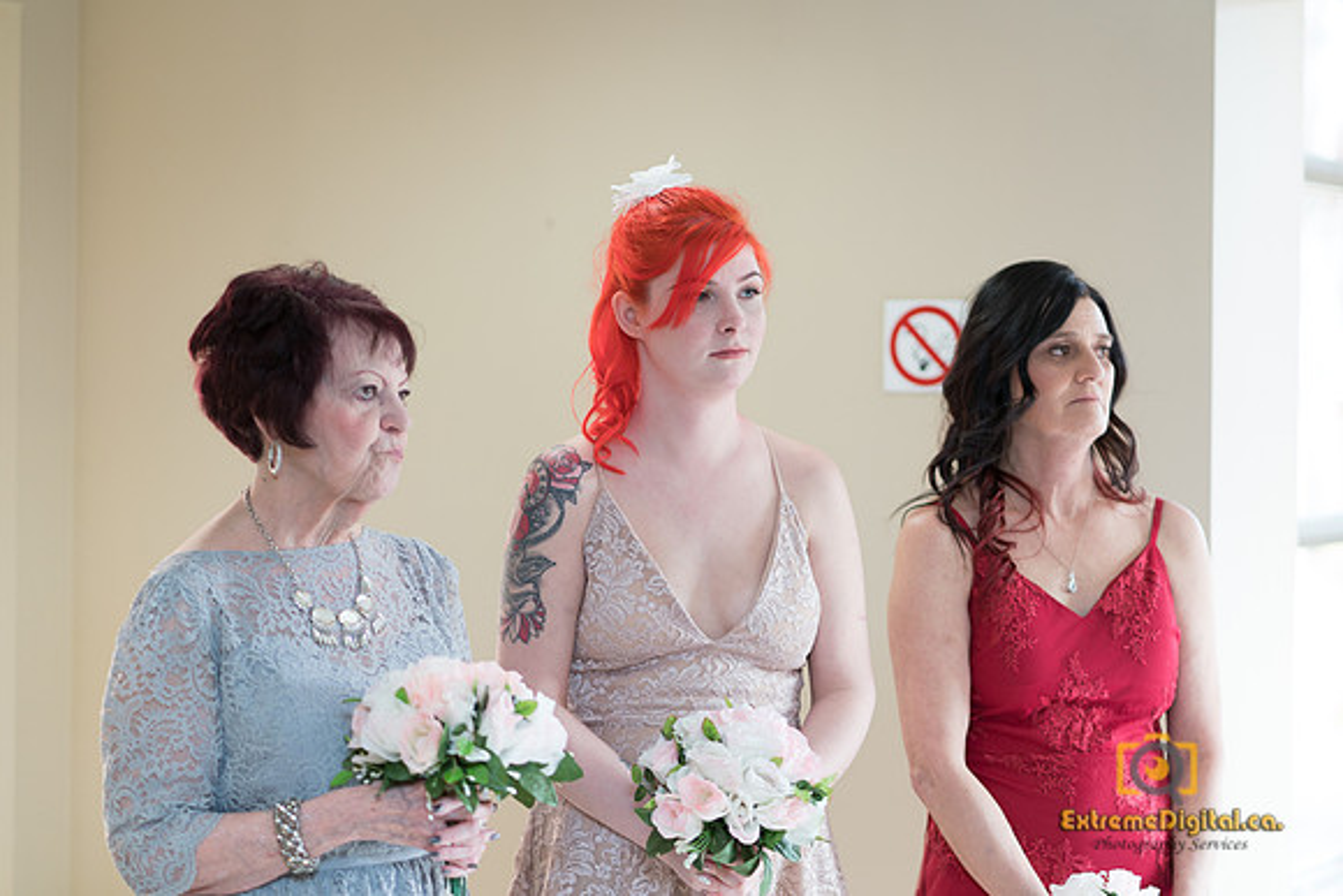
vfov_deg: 14.4
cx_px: 718
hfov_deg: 21.4
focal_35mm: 95
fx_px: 3555
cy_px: 452
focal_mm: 85
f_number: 1.8
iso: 400
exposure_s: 1/160
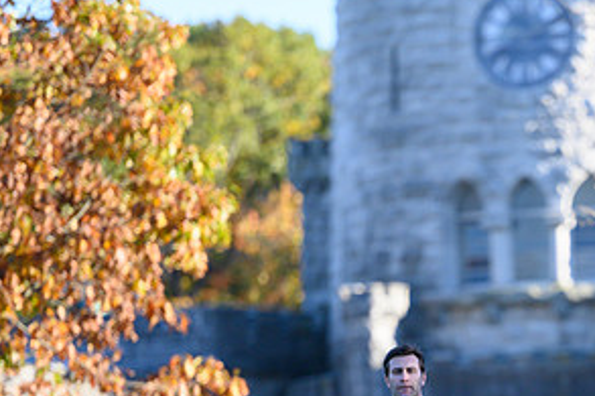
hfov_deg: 5.2
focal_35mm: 396
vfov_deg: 3.5
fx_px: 6541
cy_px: 378
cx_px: 540
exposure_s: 1/6400
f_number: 3.2
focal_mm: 200
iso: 1600
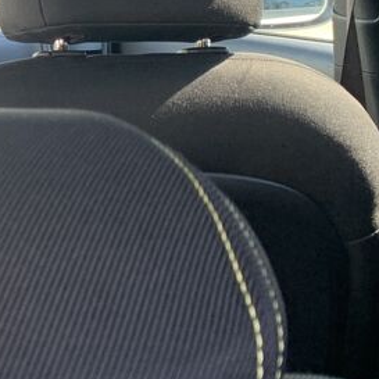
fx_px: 1251
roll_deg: -1.0
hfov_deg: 15.0
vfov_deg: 16.7
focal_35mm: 101
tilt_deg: -3.9
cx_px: -296
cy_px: -28
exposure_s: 1/121
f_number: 1.8
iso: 50
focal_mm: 4.25
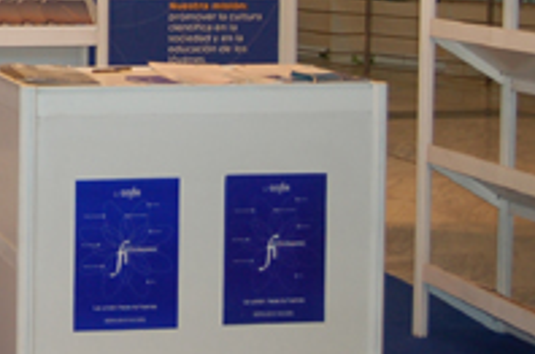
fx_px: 1616
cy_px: -78
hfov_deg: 17.3
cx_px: -219
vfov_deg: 12.2
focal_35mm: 109
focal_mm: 24
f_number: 4
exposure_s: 1/60
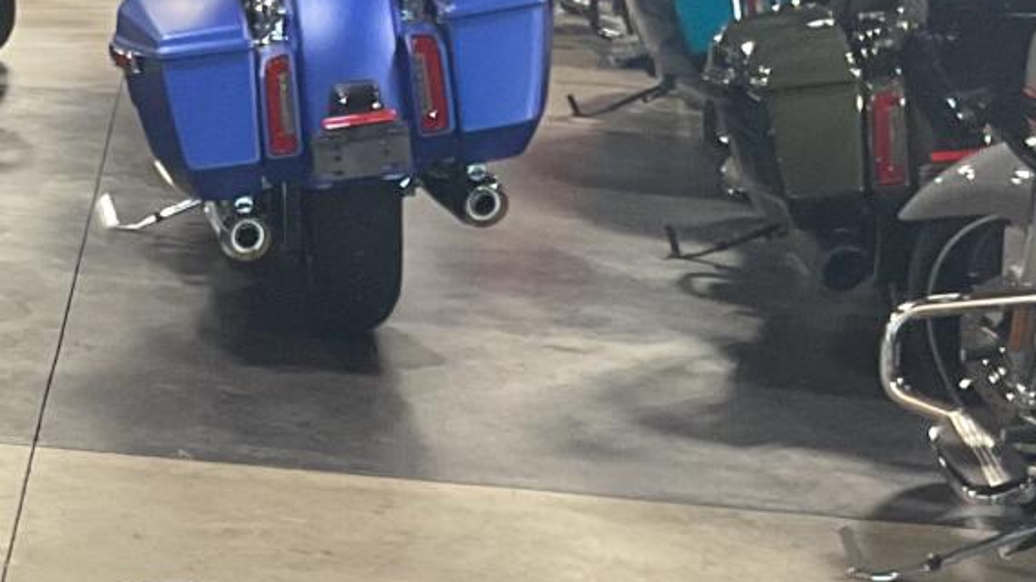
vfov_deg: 10.4
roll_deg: -2.4
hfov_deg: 18.1
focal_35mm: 111
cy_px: 997
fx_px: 3049
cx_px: -277
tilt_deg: -24.9
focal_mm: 3
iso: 125
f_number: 1.8
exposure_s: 1/50
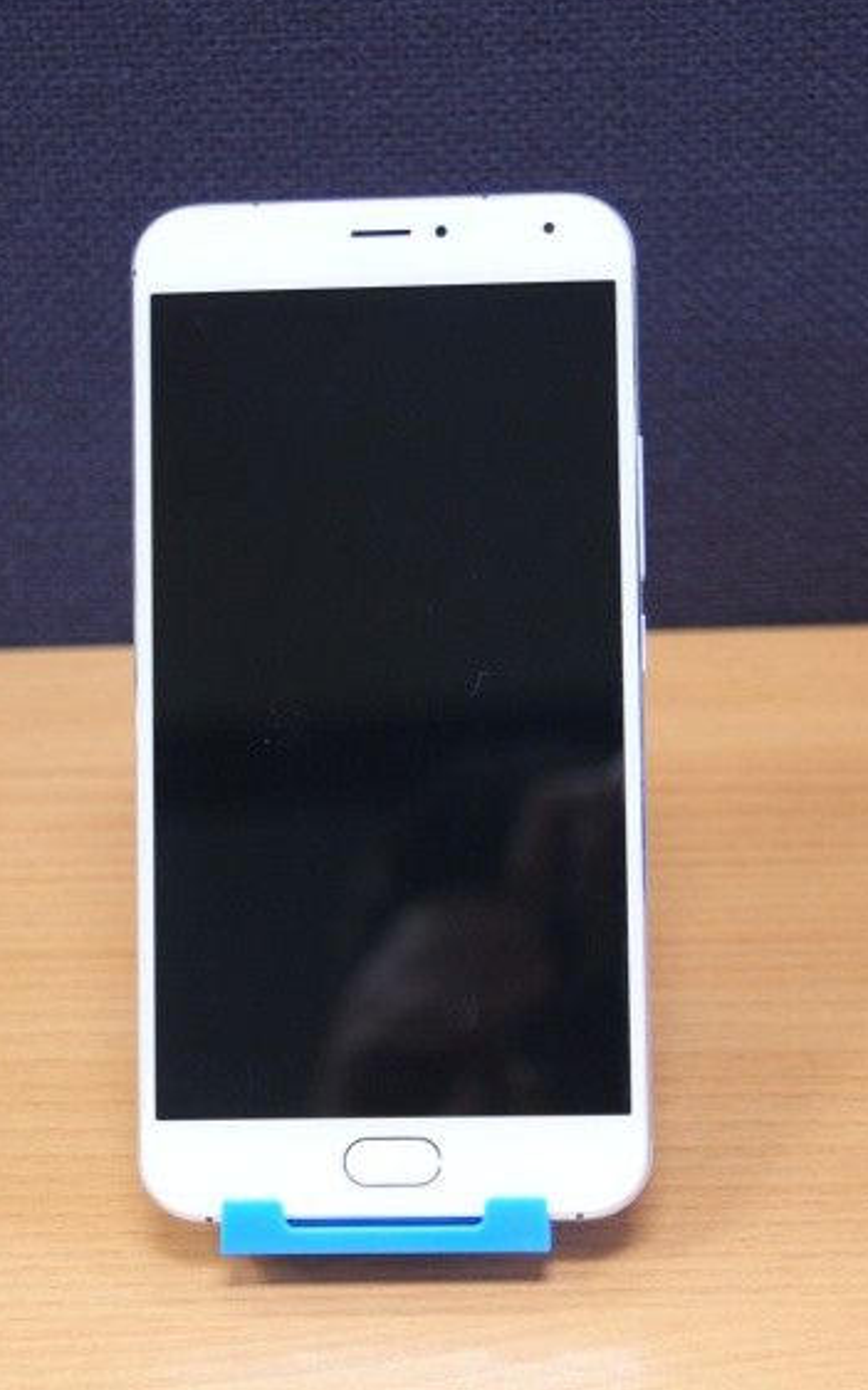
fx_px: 3295
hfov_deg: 15.0
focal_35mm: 87
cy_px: 756
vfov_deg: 23.8
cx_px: 381
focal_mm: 50
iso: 400
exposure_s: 1/8
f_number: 5.6
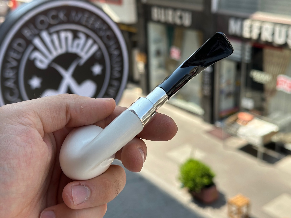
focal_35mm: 48
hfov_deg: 39.7
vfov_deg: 30.3
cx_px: 146
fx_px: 404
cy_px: 109
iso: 64
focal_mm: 6.86
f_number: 1.78
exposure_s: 1/1357
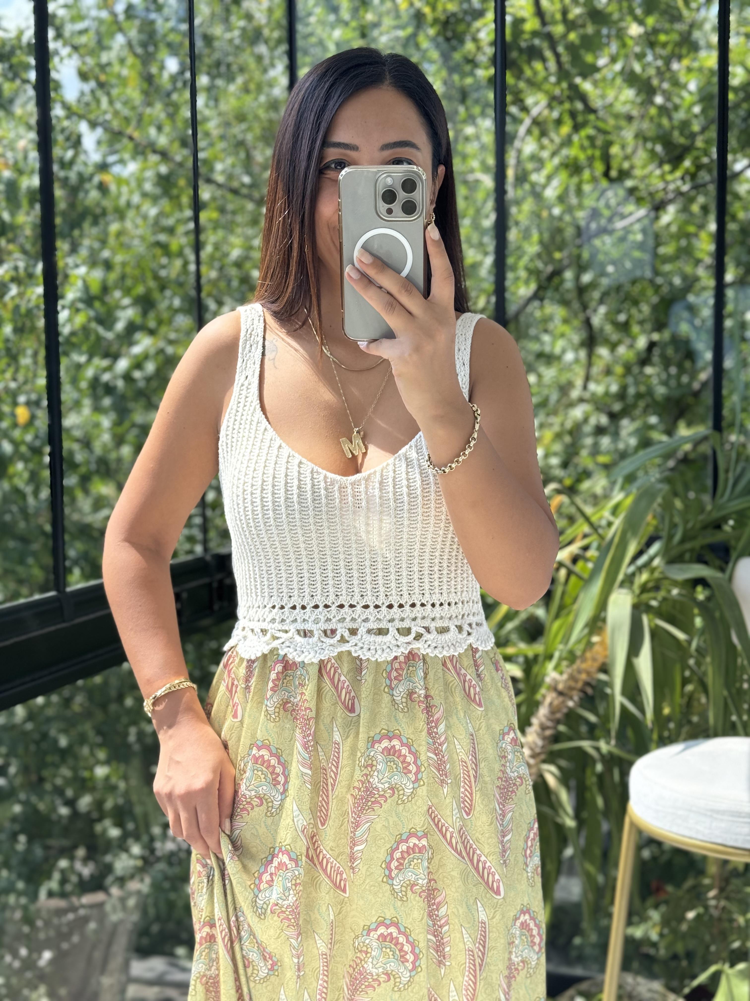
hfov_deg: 30.3
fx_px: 1387
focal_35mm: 48
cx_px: 375
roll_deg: +0.3
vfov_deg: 39.7
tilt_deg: -19.6
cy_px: 500
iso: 64
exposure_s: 1/414
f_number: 1.78
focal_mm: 6.76
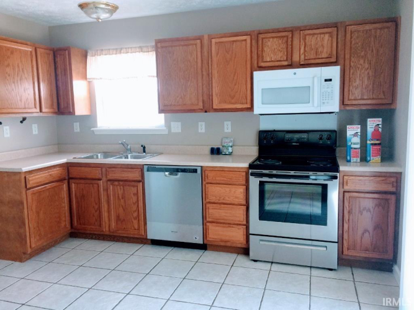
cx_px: 207
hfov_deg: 61.7
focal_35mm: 29
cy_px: 155
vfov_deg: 48.2
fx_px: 347
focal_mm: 4.15
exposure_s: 1/30
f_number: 2.2
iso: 40
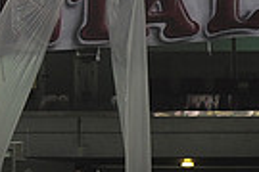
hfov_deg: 2.4
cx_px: 25
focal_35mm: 859
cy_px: -187
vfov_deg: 1.6
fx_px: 6180
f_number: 2.8
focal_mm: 200
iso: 1250
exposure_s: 1/400
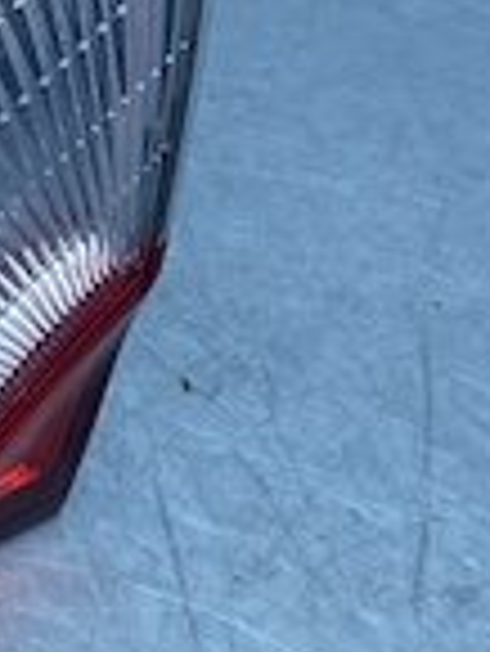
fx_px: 2167
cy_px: 355
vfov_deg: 17.1
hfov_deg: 12.6
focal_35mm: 115
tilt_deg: -49.7
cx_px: -90
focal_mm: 4.25
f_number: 1.8
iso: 32
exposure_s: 1/1007
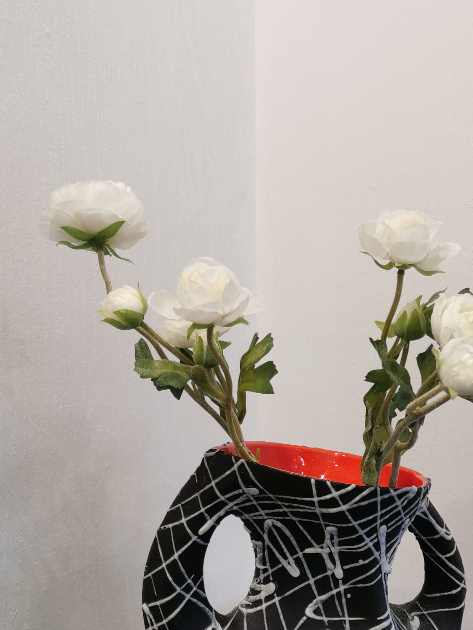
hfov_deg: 29.4
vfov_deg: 38.9
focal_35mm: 49
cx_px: 322
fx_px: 893
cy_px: 345
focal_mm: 5.58
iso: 125
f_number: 1.8
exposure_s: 1/50
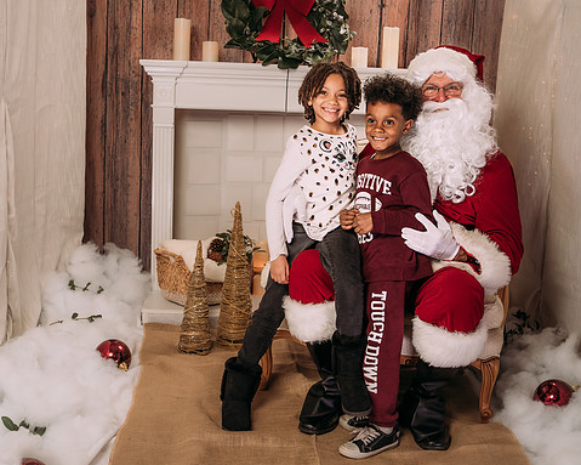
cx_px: 267
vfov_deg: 30.2
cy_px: 201
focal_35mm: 50
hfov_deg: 37.3
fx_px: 860
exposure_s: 1/125
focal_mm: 35
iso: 200
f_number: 5.6
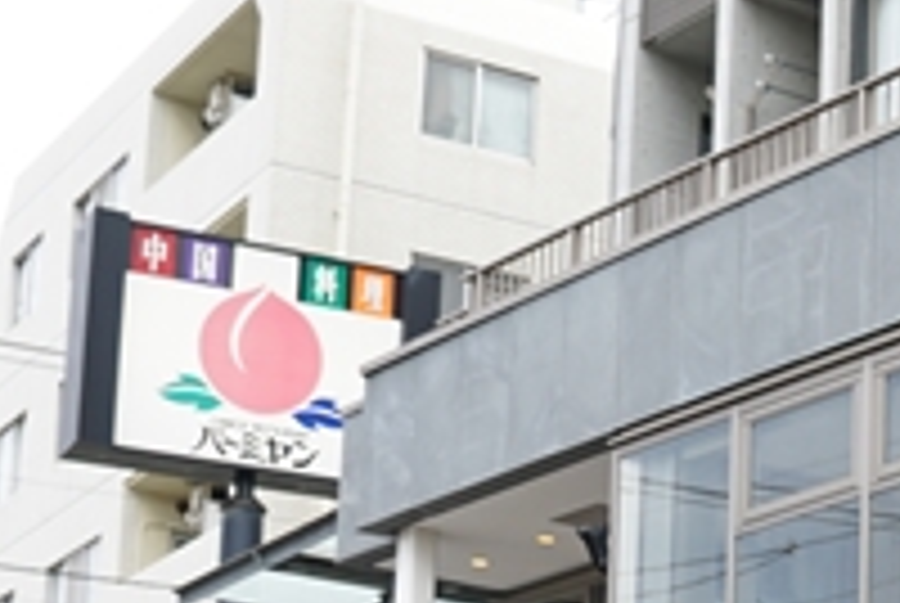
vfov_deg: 12.2
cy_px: 882
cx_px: 1292
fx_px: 2704
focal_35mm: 108
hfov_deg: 17.3
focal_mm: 18
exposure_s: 1/60
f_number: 4
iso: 100
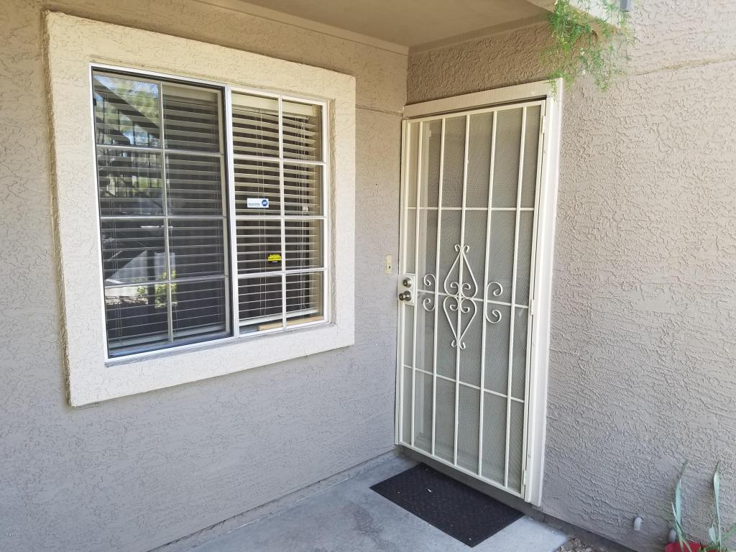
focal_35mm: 26
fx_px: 553
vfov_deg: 53.1
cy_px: 276
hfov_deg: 67.3
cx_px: 368
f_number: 1.7
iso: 64
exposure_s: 1/60
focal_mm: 4.2
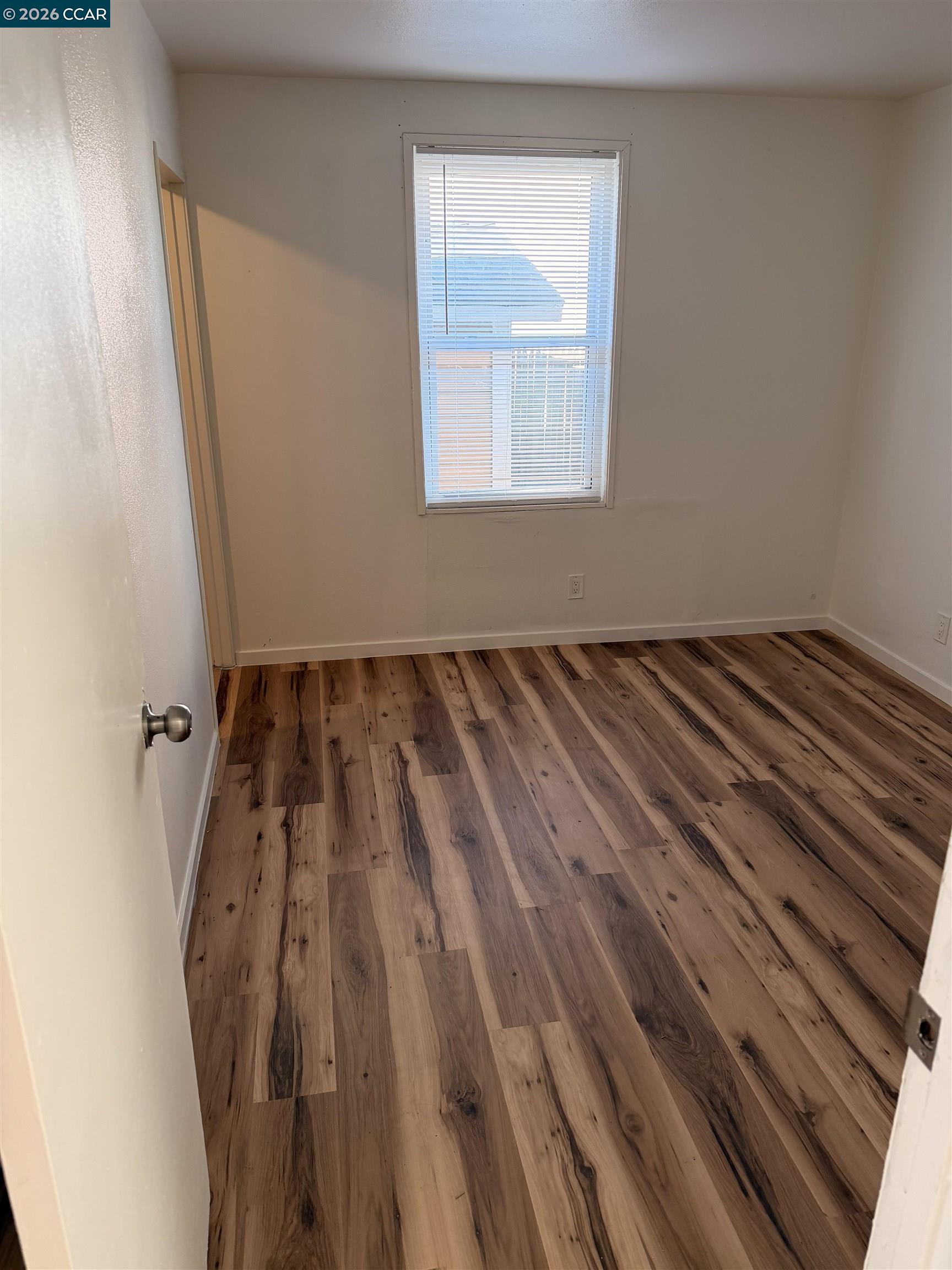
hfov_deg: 56.8
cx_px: 476
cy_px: 635
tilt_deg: -18.1
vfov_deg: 71.6
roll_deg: +0.5
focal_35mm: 24
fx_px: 880
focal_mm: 6.76
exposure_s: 1/120
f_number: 1.78
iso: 200
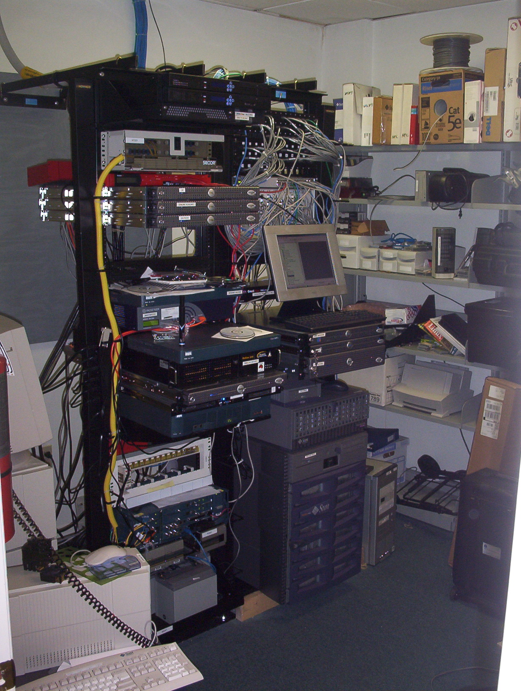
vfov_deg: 47.8
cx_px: 260
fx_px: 779
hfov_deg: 37.0
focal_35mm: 39
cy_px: 346
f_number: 4.5
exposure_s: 1/30
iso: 140
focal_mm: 6
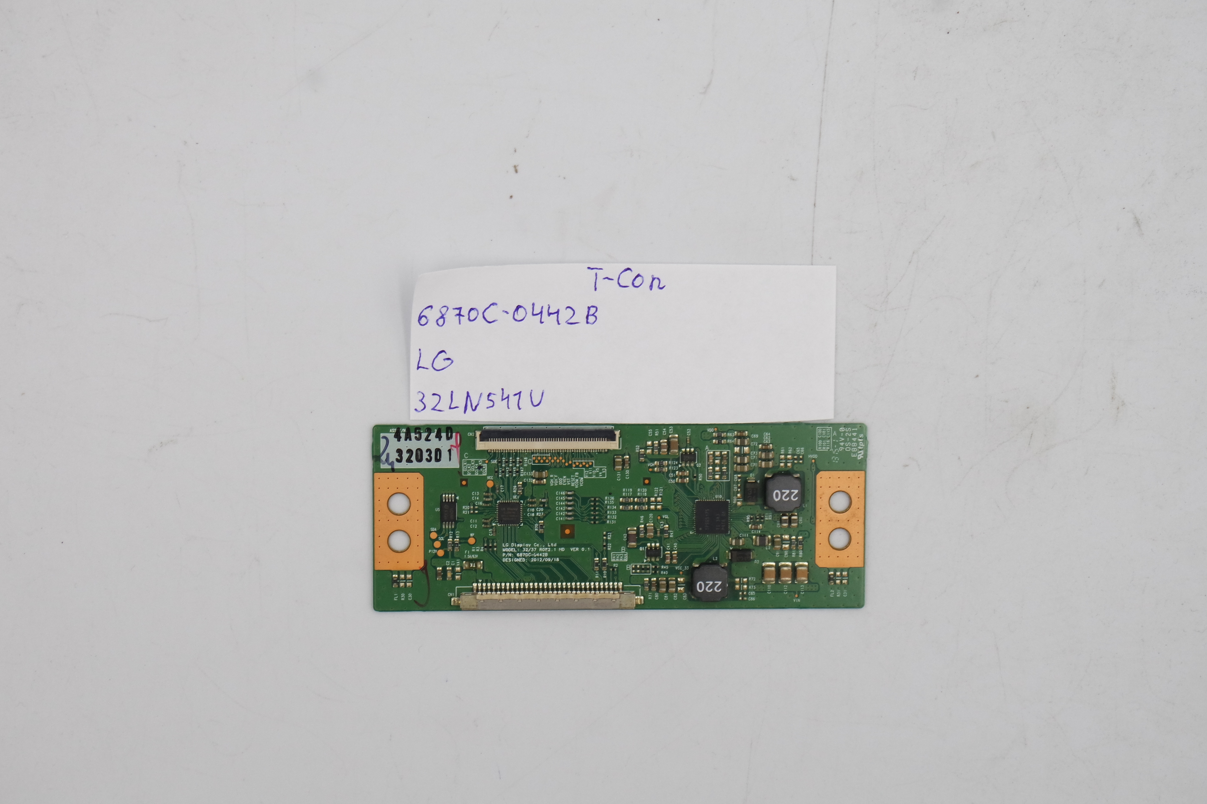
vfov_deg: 18.4
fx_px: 2481
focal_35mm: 74
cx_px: 611
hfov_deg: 27.3
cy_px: 394
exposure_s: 1/160
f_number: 5.6
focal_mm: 27
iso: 200
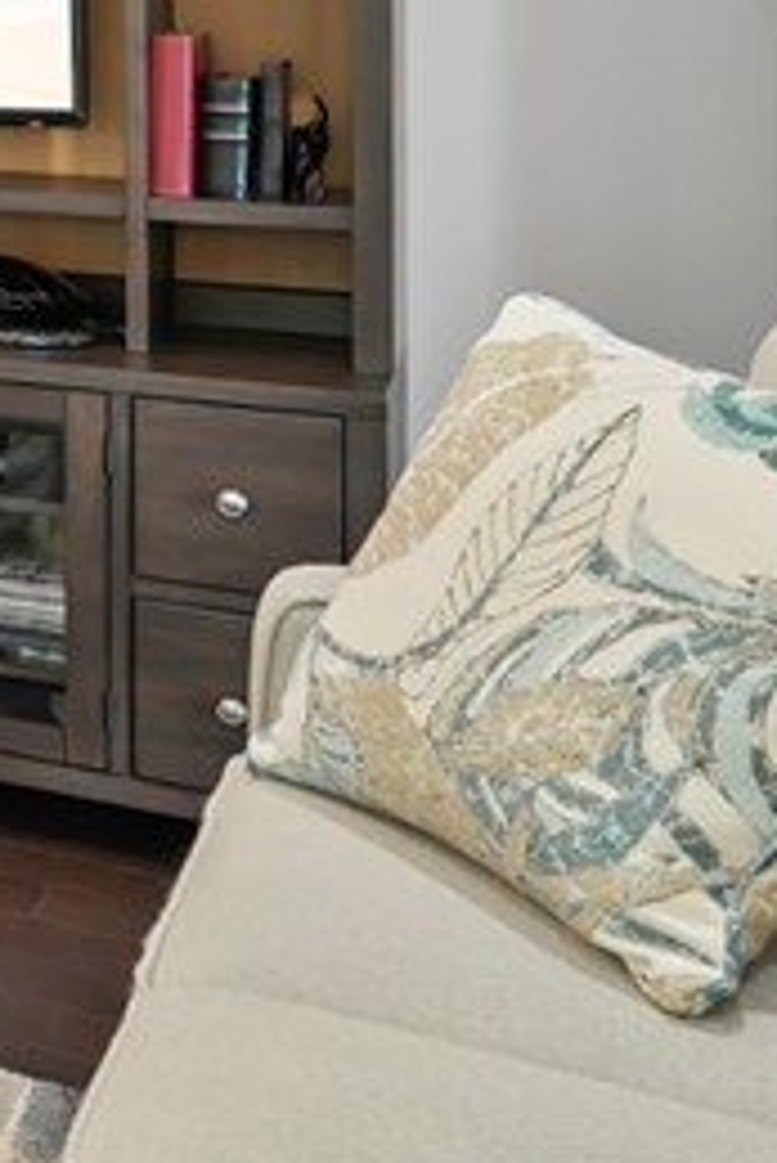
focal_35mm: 67
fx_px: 2166
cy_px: -27
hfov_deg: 13.1
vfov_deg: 28.1
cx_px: -1255
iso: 100
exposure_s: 2
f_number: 9
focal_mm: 16
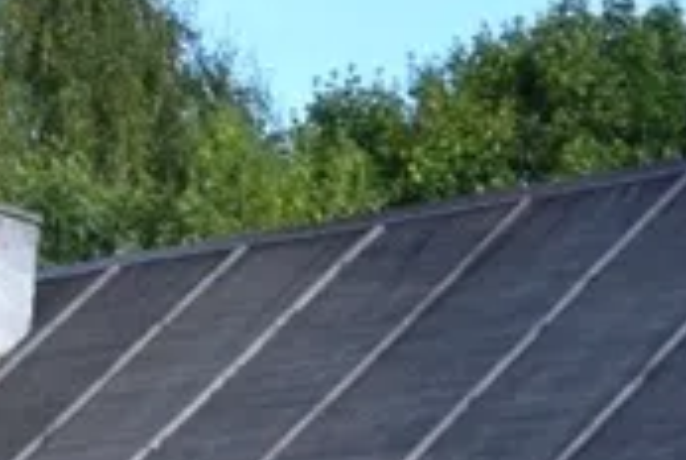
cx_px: -658
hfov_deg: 10.2
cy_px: 1081
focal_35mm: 186
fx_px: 3549
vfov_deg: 7.0
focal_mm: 21
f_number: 8
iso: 200
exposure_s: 1/250
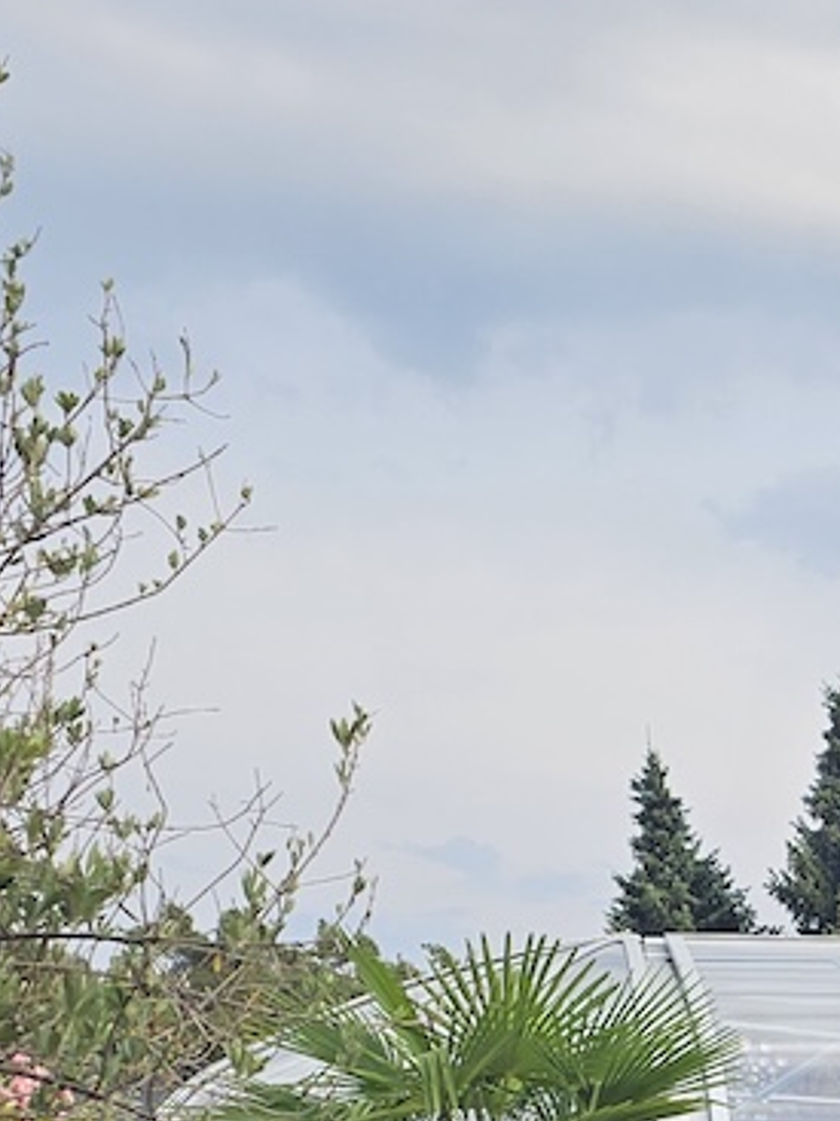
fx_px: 2784
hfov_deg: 16.2
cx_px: 1090
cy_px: 1666
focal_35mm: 86
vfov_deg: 19.8
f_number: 1.7
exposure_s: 1/237
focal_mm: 6.3
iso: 10
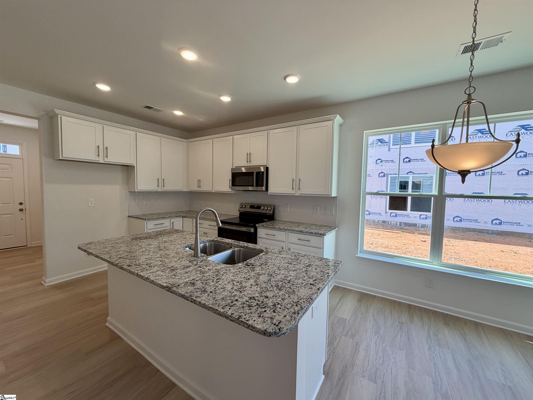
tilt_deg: -3.0
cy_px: 200
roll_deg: -1.1
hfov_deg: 102.1
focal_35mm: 14
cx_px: 266
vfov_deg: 85.7
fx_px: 216
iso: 50
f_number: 2.2
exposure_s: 1/120
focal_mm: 2.22
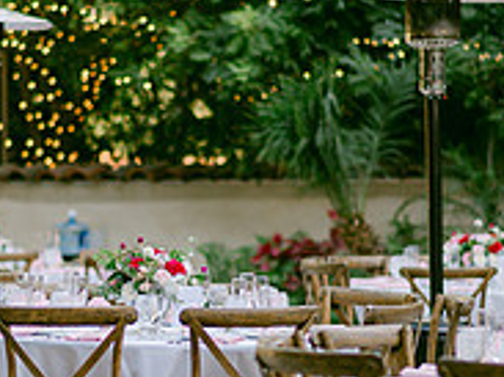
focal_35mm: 201
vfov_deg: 7.4
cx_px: 180
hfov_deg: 9.8
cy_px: 212
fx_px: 2925
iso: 640
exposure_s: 1/2000
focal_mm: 85
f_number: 1.8
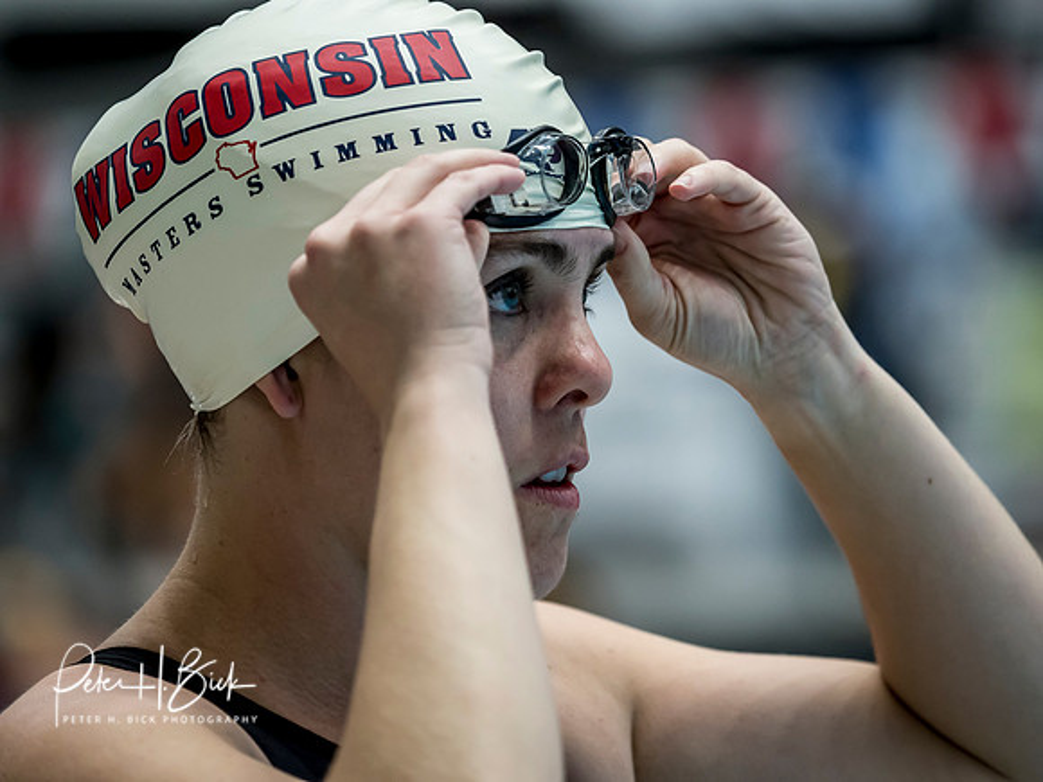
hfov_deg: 6.6
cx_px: 522
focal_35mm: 300
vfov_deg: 5.0
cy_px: 391
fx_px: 9039
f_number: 2.8
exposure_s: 1/400
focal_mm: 150
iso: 1600
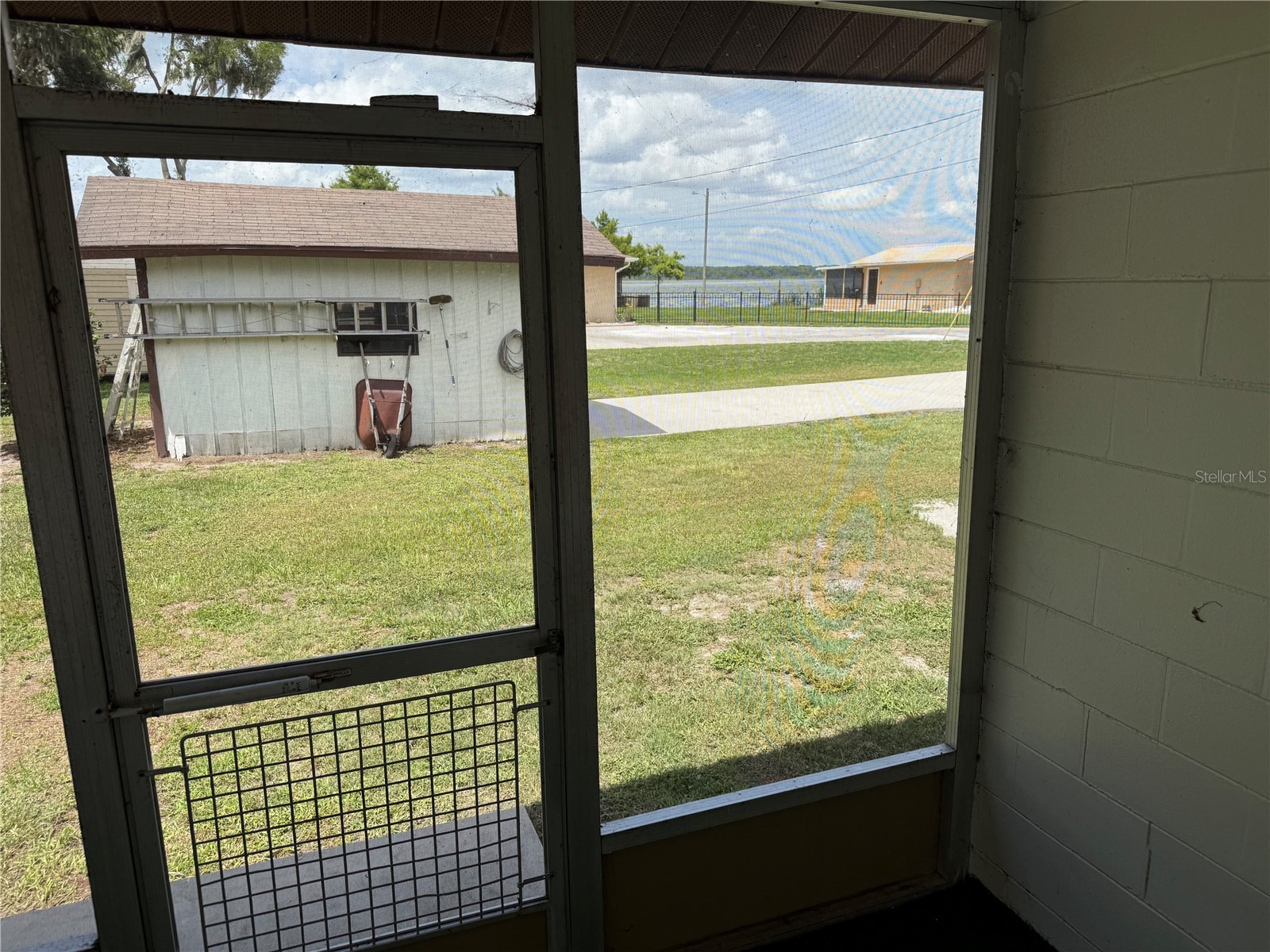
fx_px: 881
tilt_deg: -12.2
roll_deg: +0.1
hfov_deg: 71.6
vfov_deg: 56.8
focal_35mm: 24
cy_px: 476
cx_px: 635
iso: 80
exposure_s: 1/2525
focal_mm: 6.76
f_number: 1.78
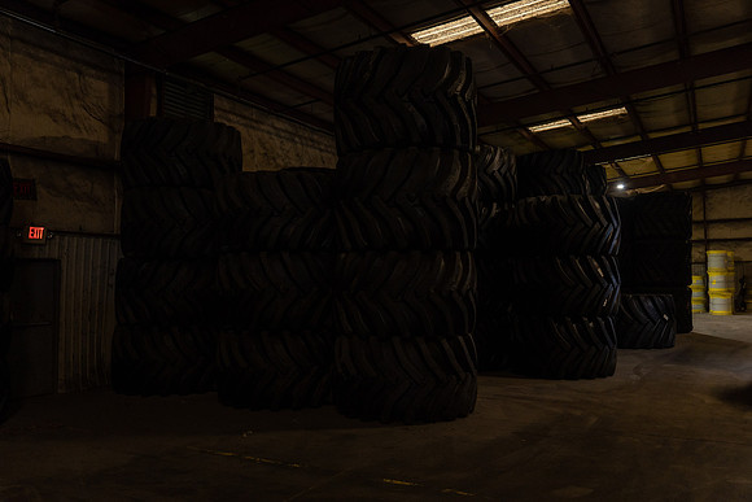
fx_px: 627
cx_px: 376
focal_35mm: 30
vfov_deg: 43.6
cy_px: 251
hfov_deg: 61.9
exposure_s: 1/60
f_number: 4
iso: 1000
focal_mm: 30
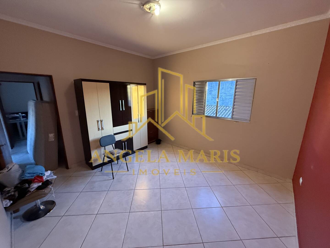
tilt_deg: -13.0
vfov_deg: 85.7
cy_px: 124
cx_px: 165
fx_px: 133
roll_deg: +0.1
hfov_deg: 102.1
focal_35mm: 14
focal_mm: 2.22
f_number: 2.2
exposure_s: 1/60
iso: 400
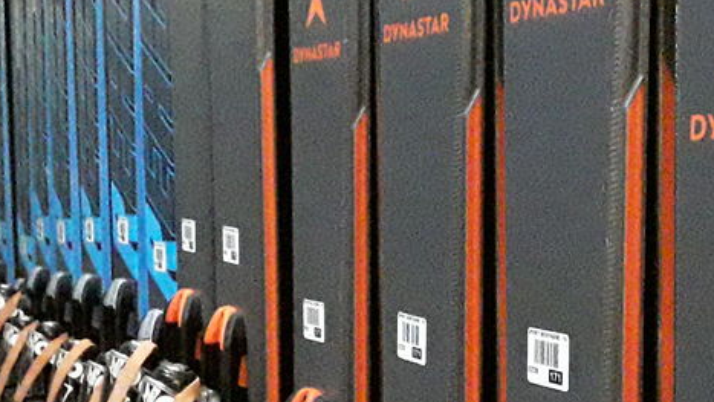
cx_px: 549
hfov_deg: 32.6
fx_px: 1193
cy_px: 289
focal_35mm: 63
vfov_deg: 19.0
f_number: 1.9
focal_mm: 2.91
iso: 2000
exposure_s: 1/17
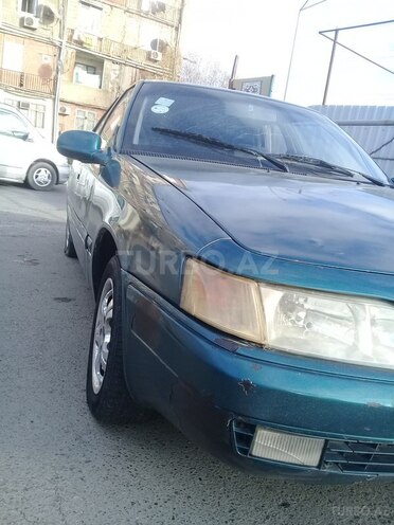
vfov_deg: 58.4
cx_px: 197
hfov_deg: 45.4
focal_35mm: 31
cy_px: 262
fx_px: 470
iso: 50
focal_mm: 3.3
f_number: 2.2
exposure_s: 1/300
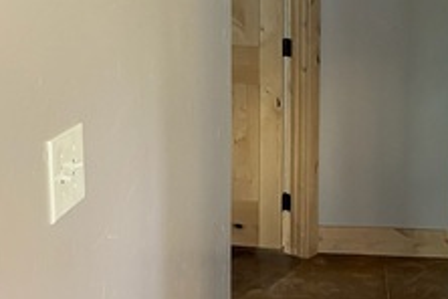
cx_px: 362
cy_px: 65
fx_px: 759
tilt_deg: -6.3
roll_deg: -1.0
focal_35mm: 61
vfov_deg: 22.0
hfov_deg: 32.0
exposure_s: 1/60
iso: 250
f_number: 1.8
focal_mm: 4.25
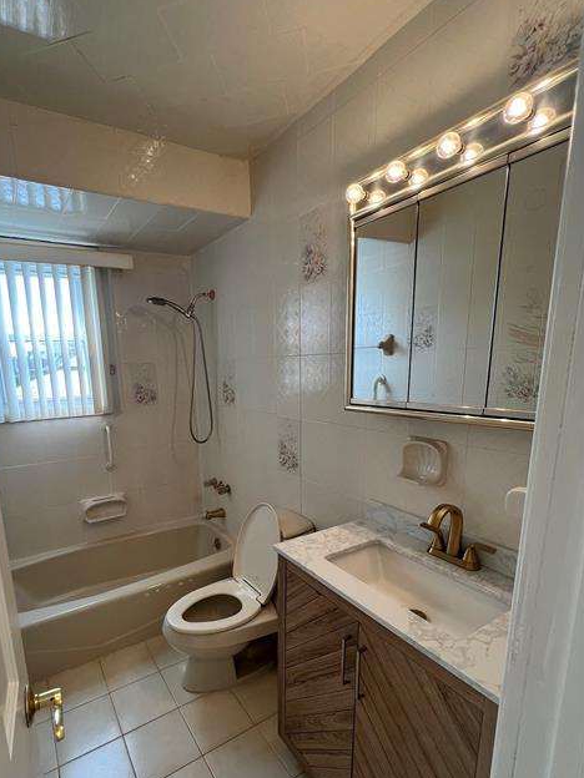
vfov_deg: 93.9
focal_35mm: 16
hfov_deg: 77.0
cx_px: 227
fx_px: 360
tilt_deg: -11.5
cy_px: 444
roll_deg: +2.9
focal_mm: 1.57
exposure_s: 1/120
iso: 50
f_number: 1.8
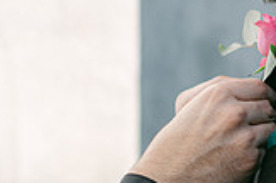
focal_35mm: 315
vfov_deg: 4.3
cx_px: 24
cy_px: 50
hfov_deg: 6.5
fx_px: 2410
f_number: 1.8
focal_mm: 85
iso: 80
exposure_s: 1/1000
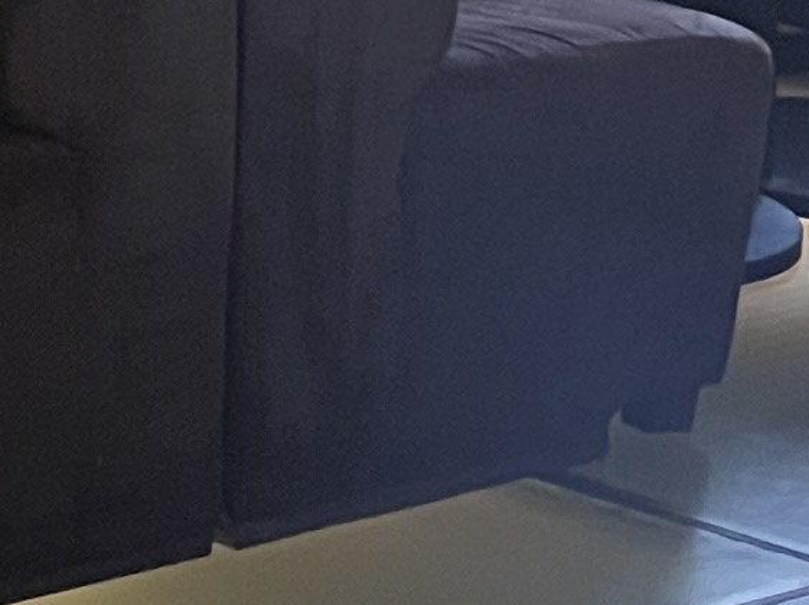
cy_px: -638
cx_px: -1178
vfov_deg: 7.6
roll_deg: -0.3
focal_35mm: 187
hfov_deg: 9.4
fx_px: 4368
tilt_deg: -2.9
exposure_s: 1/50
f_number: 1.5
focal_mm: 5.7
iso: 500
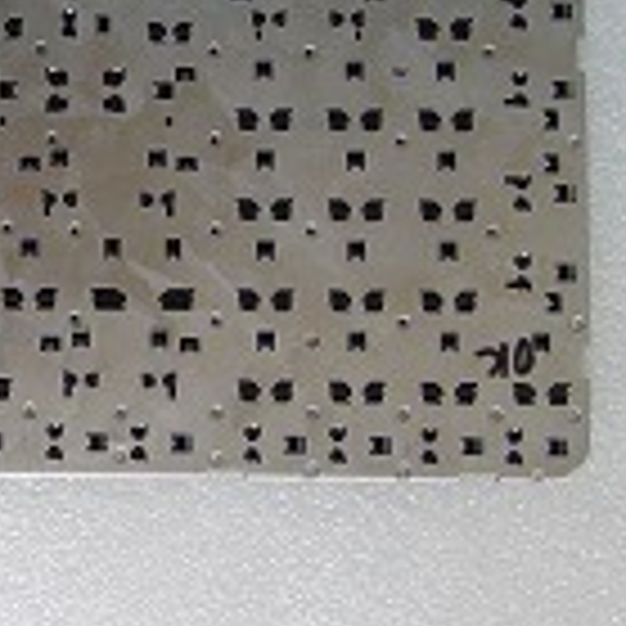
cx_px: -266
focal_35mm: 74
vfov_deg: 23.3
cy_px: 243
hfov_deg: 20.5
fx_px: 1514
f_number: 6
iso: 400
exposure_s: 1/40
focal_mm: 5.2
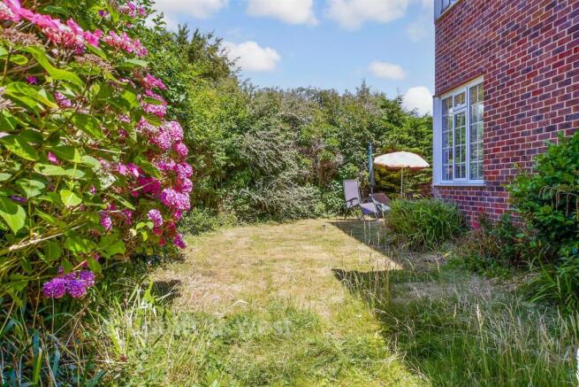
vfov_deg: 43.6
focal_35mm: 30
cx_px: 290
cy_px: 194
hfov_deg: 61.9
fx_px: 483
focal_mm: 20
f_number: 8
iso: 200
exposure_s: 1/500
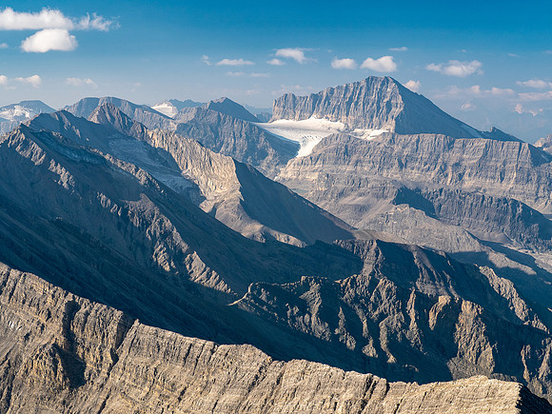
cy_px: 207
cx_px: 276
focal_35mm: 80
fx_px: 1276
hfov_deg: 24.4
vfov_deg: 18.4
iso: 200
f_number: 8
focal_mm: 40
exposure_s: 1/160
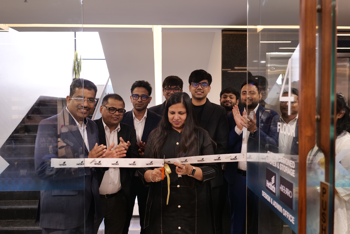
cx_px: 175
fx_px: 340
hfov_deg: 54.4
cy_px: 117
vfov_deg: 37.9
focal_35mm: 35
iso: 1600
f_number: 2.8
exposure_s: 1/160
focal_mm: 35
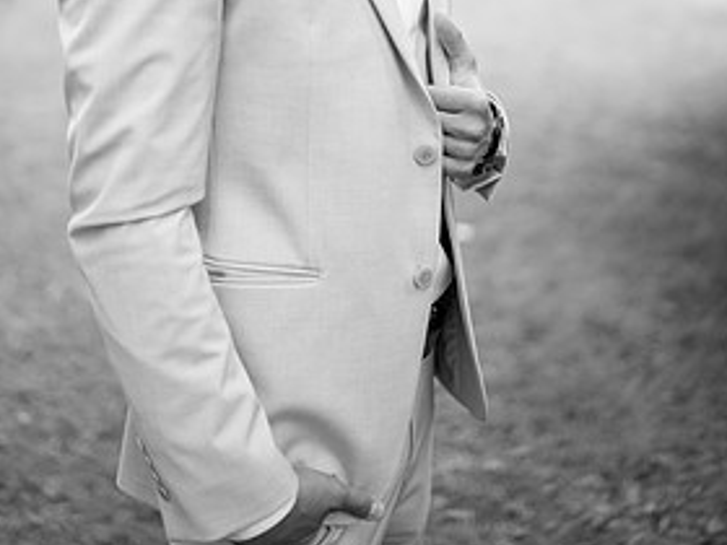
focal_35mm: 54
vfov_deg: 25.5
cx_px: 345
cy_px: -18
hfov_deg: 35.5
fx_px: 1134
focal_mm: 35
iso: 125
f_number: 1.2
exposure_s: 1/1000
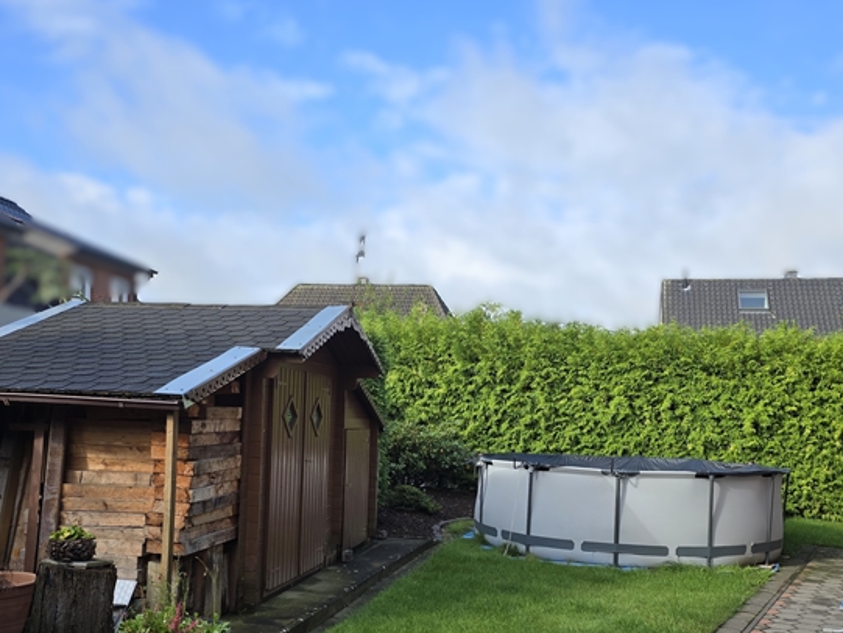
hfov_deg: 53.9
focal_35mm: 34
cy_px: 426
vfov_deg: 41.2
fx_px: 828
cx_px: 435
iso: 12
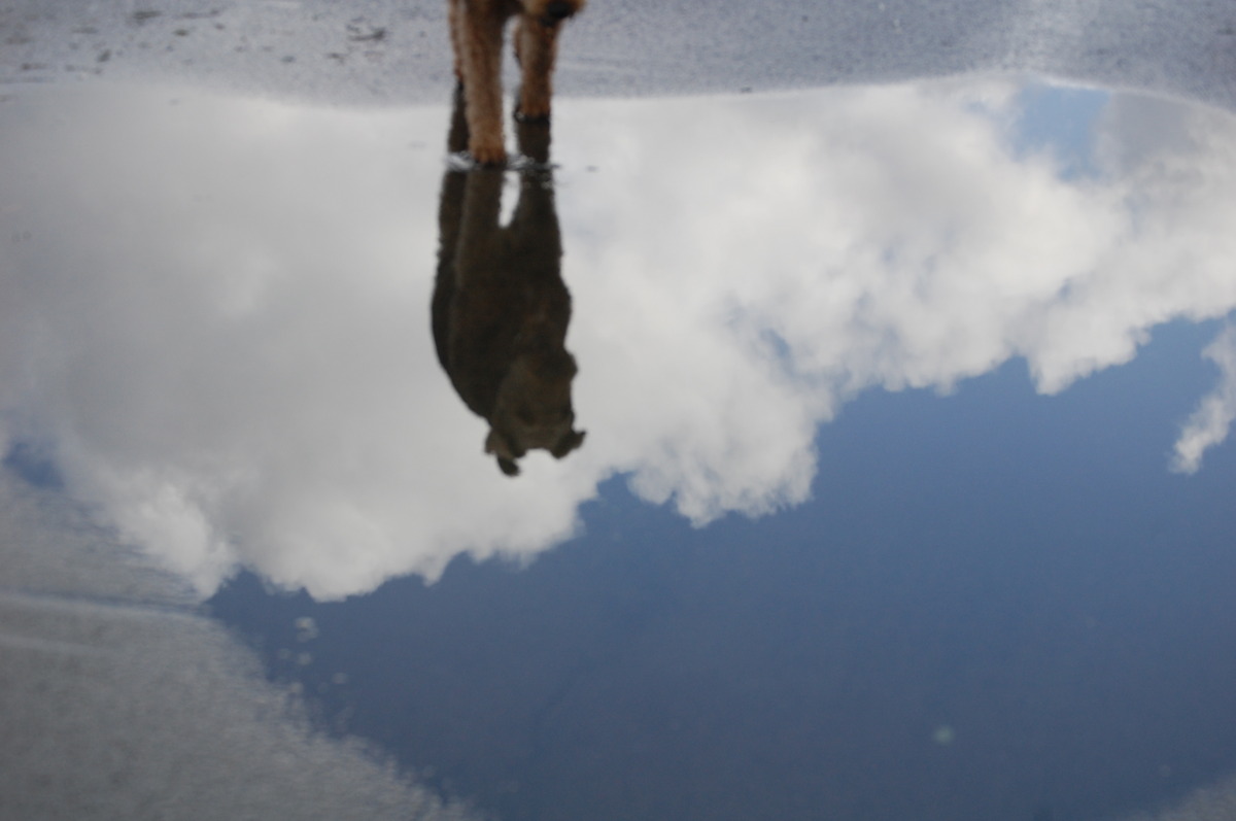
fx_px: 3395
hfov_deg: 20.6
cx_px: 618
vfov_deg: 13.8
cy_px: 410
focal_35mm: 99
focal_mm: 66
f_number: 6.3
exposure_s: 1/640
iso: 400
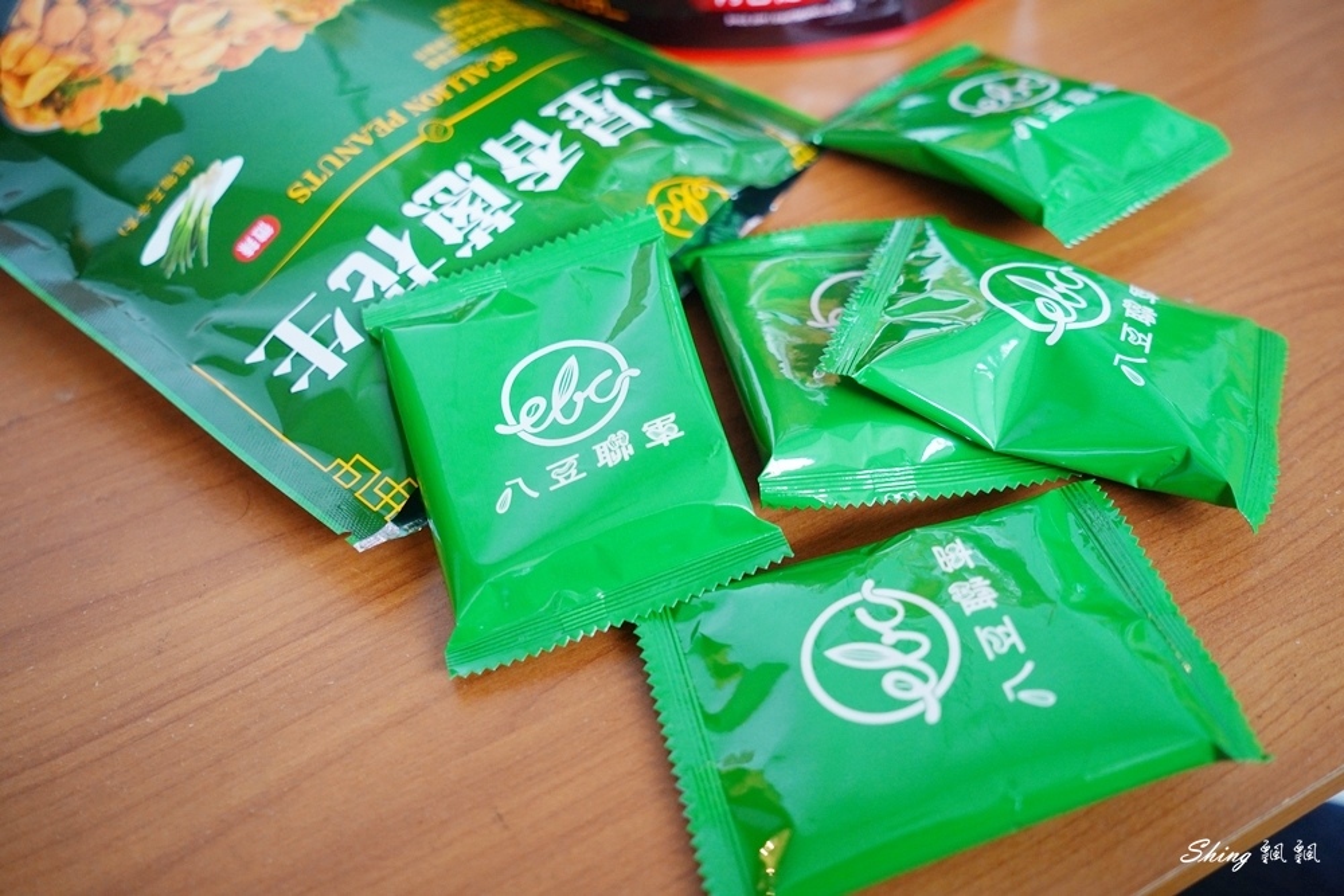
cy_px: 448
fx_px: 1269
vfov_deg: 38.9
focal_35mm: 34
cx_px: 672
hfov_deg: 55.8
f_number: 4
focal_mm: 34
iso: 1600
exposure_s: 1/30
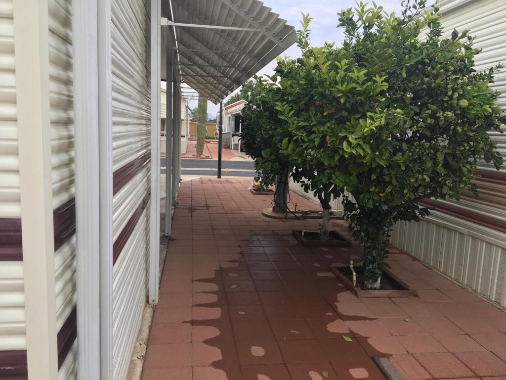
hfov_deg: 61.7
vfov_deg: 48.2
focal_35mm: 29
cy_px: 190
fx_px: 424
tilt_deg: -7.6
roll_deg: -2.6
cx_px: 253
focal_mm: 4.15
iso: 32
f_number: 2.2
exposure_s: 1/120
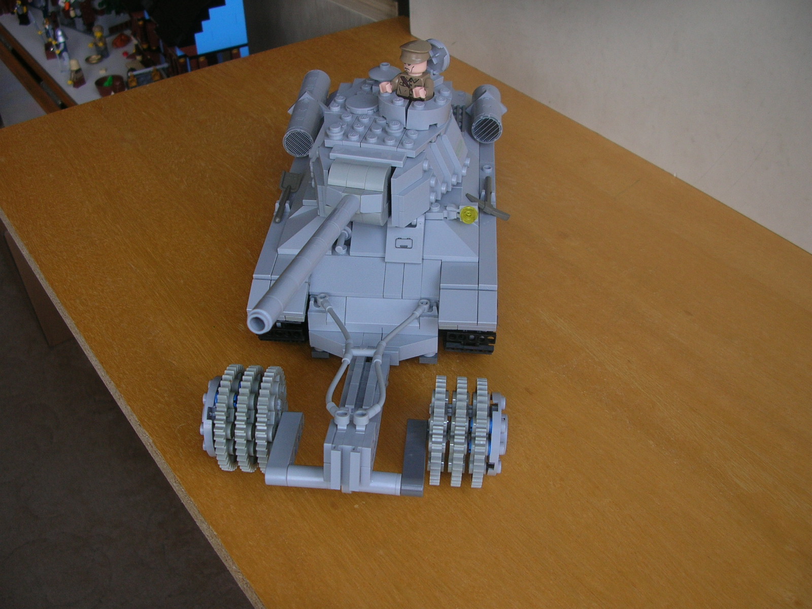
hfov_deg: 52.6
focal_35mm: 35
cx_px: 406
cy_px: 304
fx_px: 821
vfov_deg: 40.7
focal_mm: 5.8
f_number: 2.8
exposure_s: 1/30
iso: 50
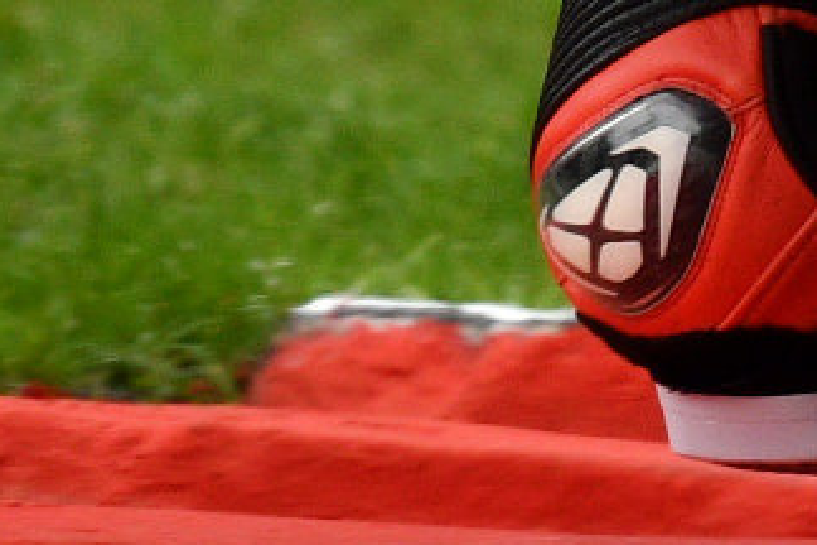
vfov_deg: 0.3
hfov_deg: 0.4
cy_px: -840
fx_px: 104908
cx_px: 1488
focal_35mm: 4623
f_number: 5.6
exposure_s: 1/1000
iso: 450
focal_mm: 500
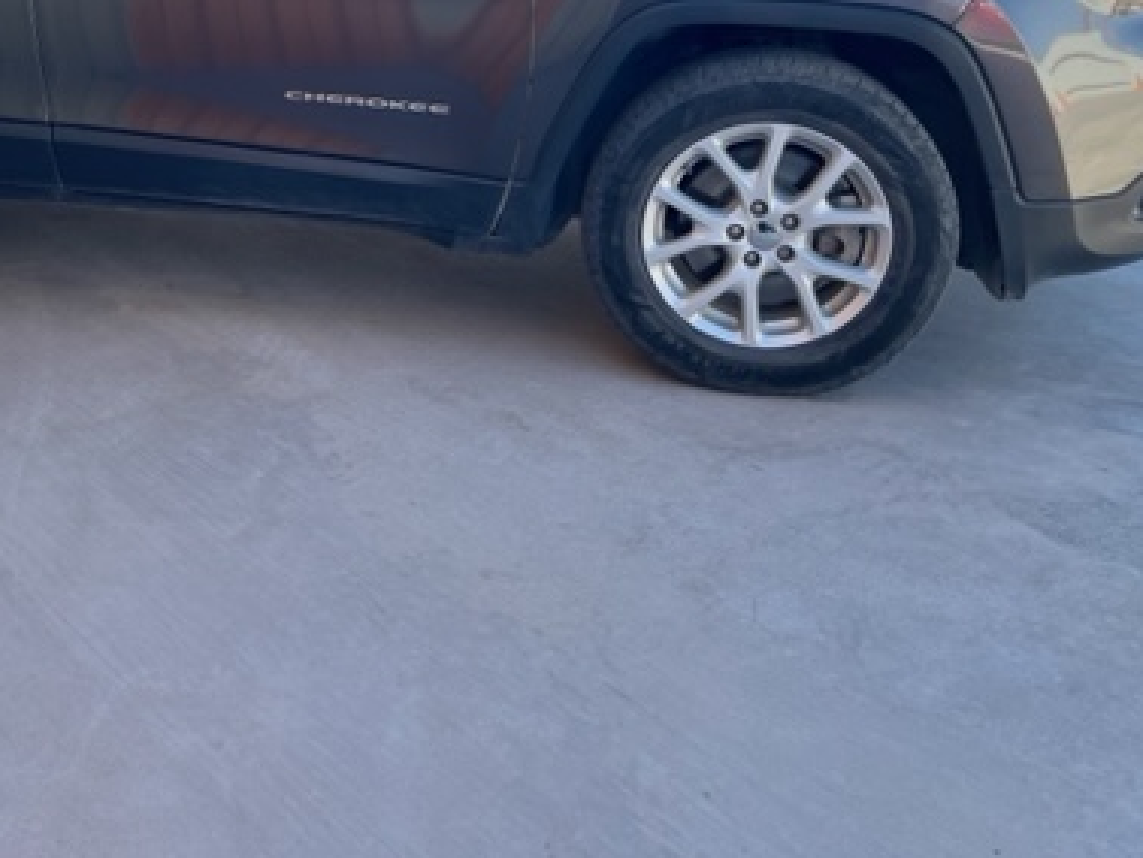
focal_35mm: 44
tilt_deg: -14.7
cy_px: 139
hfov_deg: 41.6
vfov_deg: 31.8
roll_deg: +1.3
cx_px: 284
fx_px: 1454
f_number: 1.6
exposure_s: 1/469
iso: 50
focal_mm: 5.1
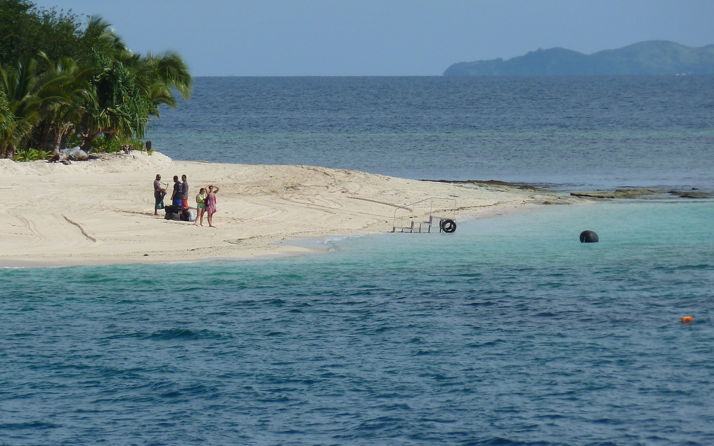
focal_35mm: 413
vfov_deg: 3.2
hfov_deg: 5.1
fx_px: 8037
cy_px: 242
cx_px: 331
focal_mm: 49.2
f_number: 5.6
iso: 80
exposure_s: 1/640
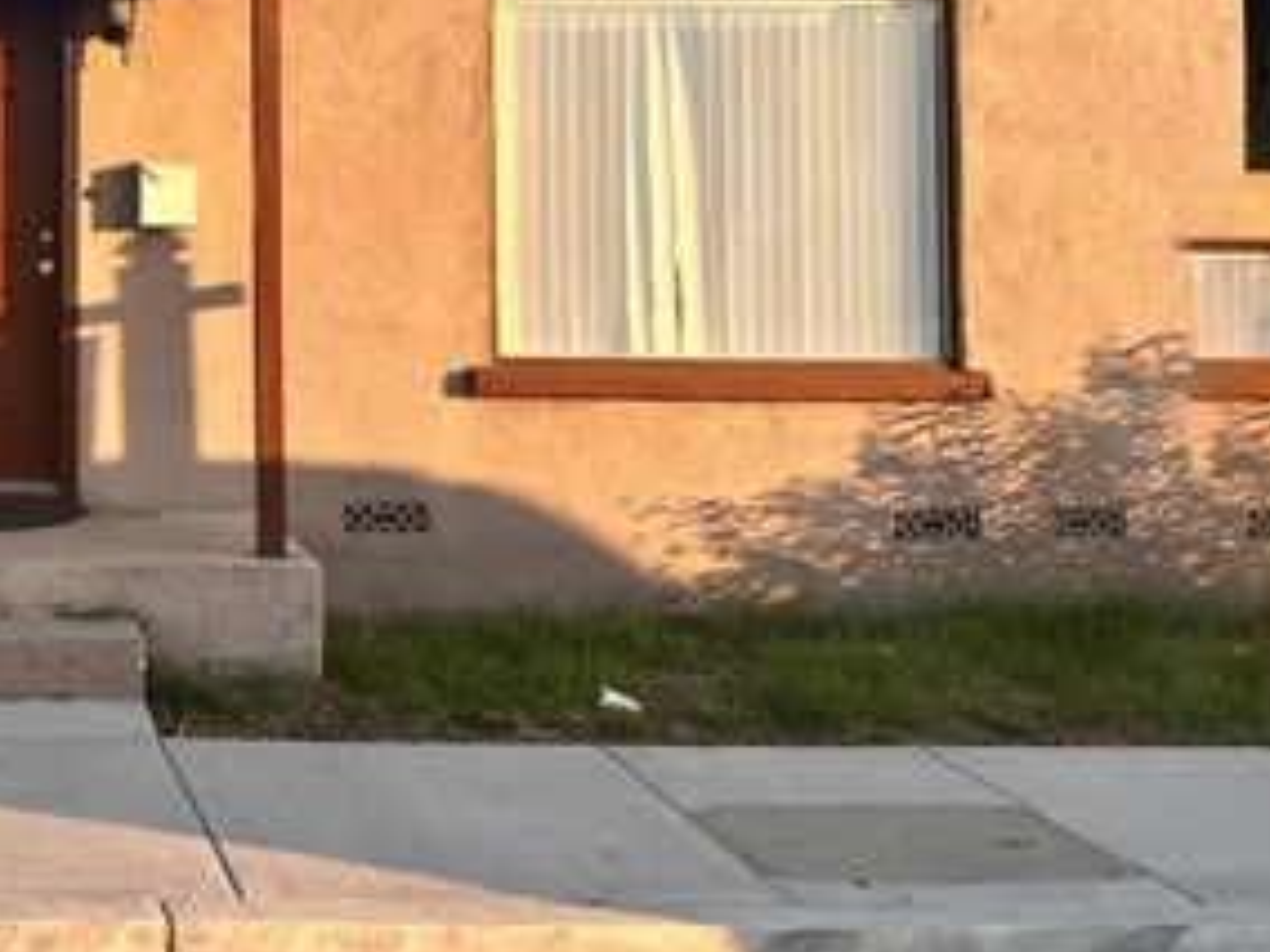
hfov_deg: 32.5
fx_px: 1981
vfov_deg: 26.3
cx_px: -18
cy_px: 139
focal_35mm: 54
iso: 80
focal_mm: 6.86
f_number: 1.78
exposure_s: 1/1241
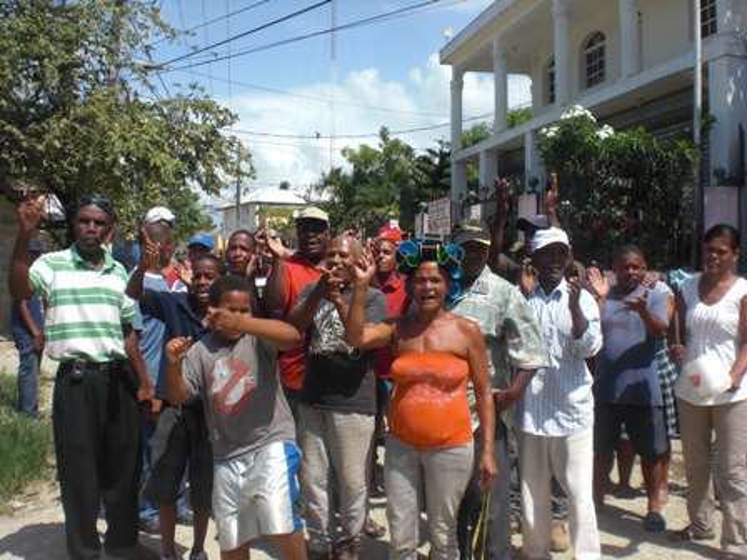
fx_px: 820
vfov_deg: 37.7
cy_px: 280
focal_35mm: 38
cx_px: 374
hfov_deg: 49.0
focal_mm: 6.3
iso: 64
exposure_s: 1/320
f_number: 5.6
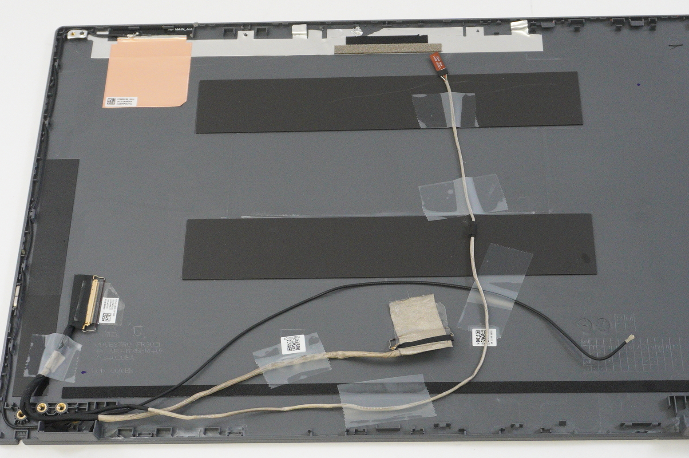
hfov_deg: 34.5
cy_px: 244
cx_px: 379
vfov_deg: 23.3
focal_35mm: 58
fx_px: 1109
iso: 2000
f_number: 5.6
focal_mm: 24
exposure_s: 1/100
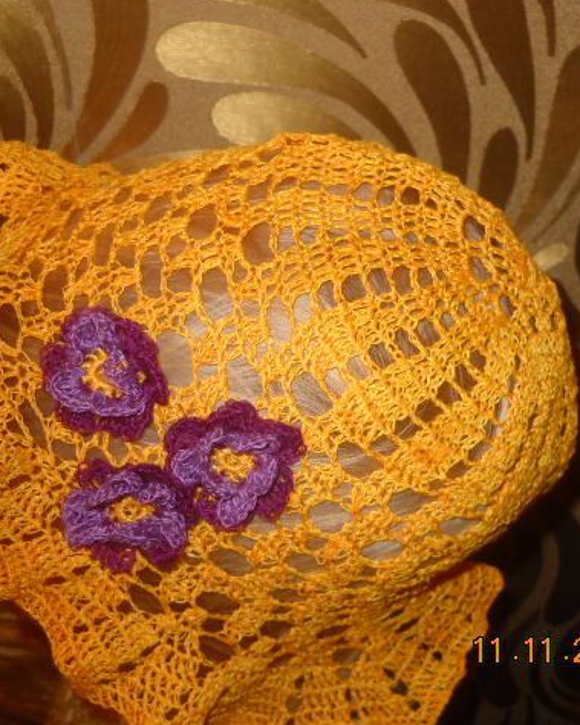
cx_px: 291
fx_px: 1159
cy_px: 361
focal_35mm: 54
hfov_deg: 28.1
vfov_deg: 34.8
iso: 64
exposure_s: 1/30
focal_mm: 6.72
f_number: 3.1
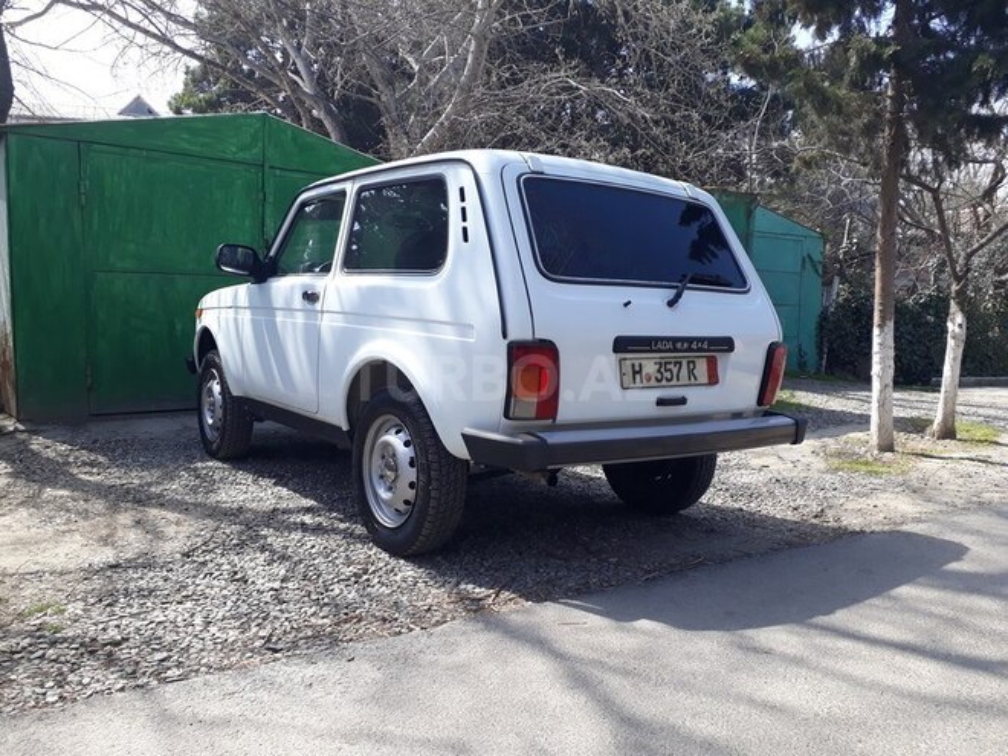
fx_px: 786
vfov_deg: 51.4
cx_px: 504
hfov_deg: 65.3
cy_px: 378
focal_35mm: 27
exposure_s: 1/452
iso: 40
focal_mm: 3.6
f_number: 1.9
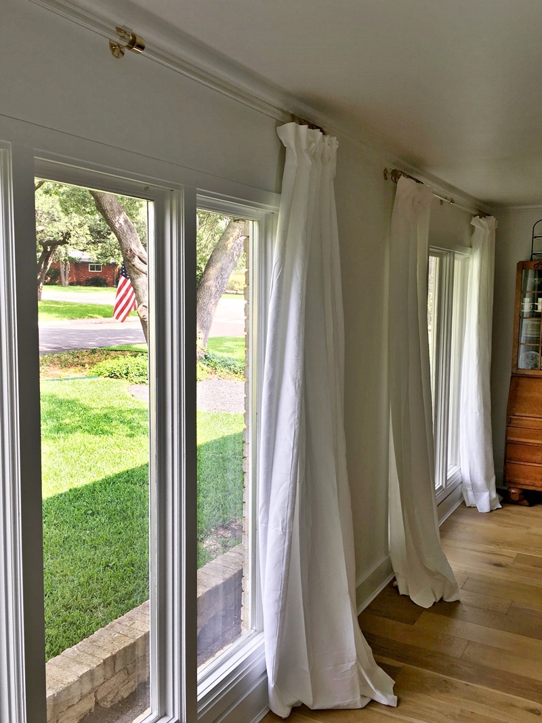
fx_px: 606
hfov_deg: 48.2
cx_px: 271
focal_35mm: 29
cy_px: 362
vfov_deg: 61.7
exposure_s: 1/120
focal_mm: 4.15
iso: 25
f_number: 2.2
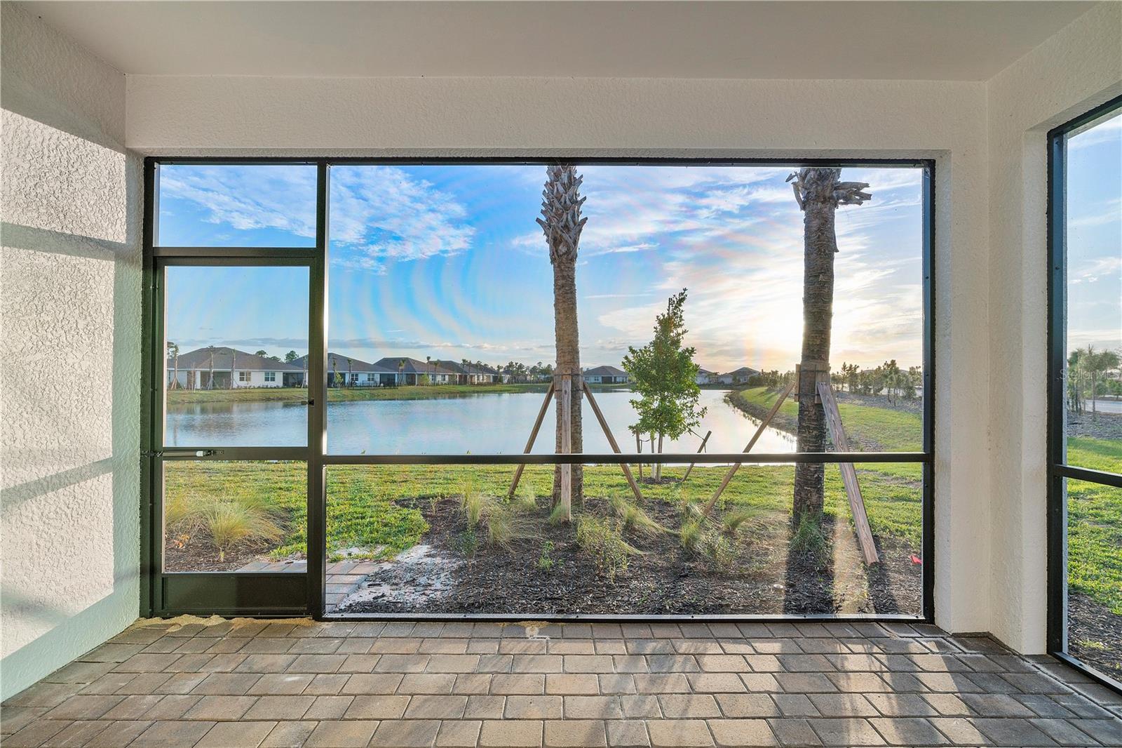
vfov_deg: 73.7
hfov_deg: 96.7
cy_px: 374
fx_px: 499
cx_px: 561
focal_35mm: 16
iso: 500
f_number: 8
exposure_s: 1/500
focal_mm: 16
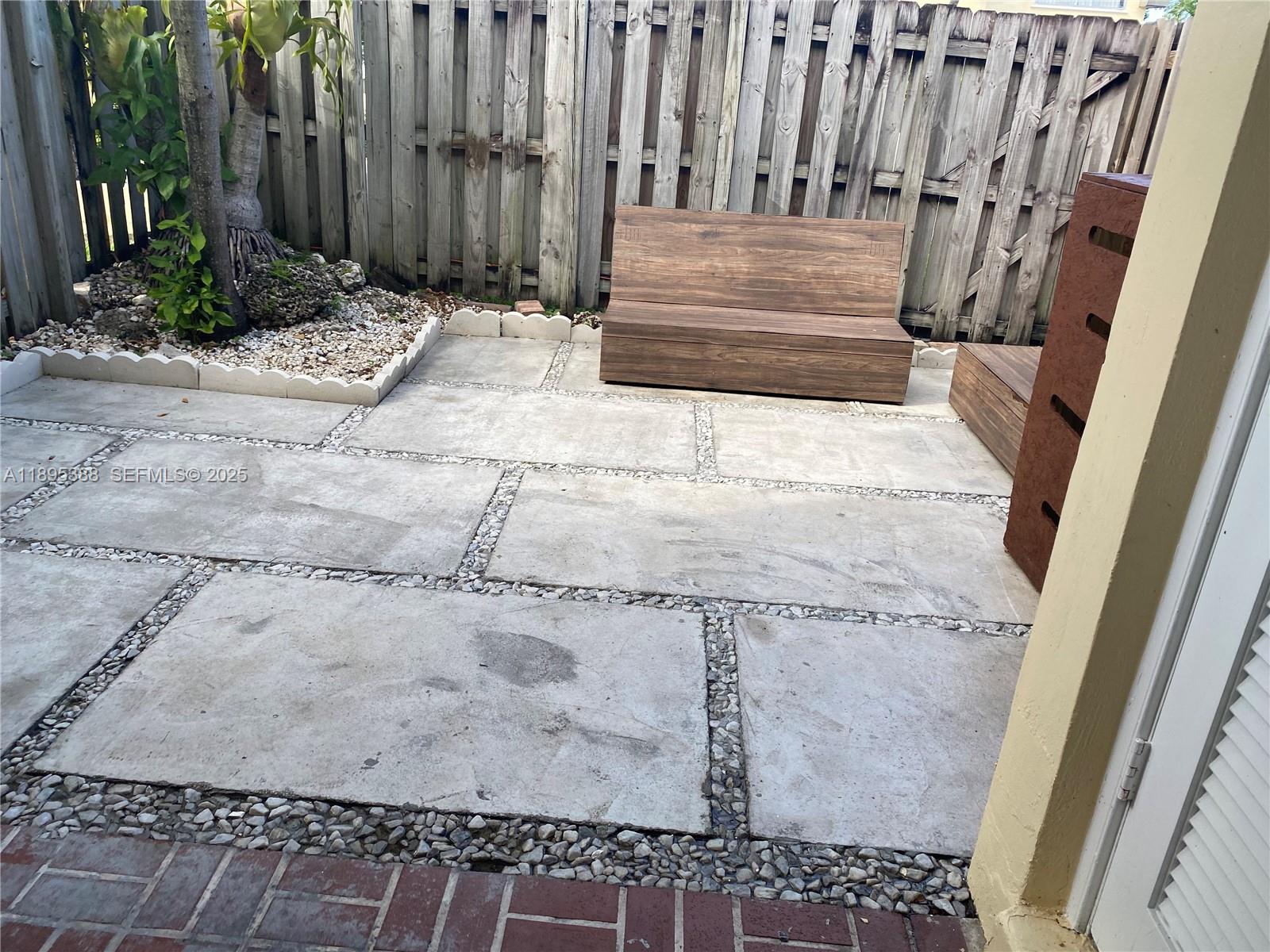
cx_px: 635
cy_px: 476
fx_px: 954
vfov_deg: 53.1
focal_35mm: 26
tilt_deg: -21.2
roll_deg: -3.0
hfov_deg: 67.3
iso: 32
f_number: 1.8
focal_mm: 4.25
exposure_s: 1/326
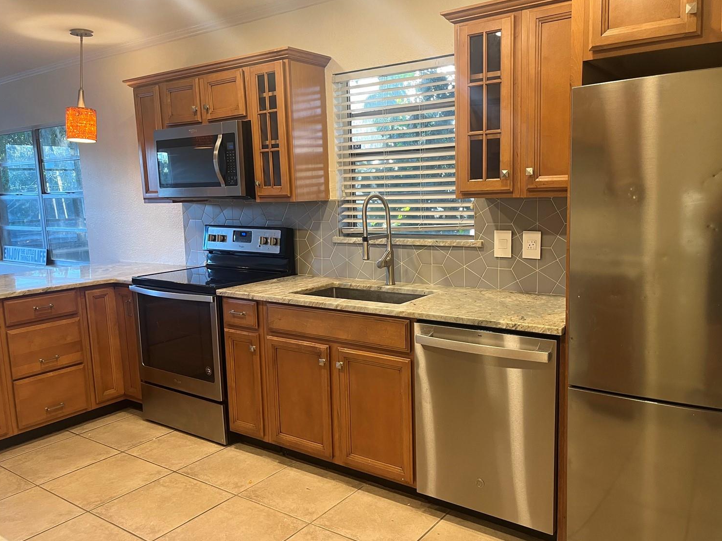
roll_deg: +1.6
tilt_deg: -7.8
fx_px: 584
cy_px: 273
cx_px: 383
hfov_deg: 63.4
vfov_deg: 49.7
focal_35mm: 28
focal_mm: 5.1
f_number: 1.6
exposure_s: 1/60
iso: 80
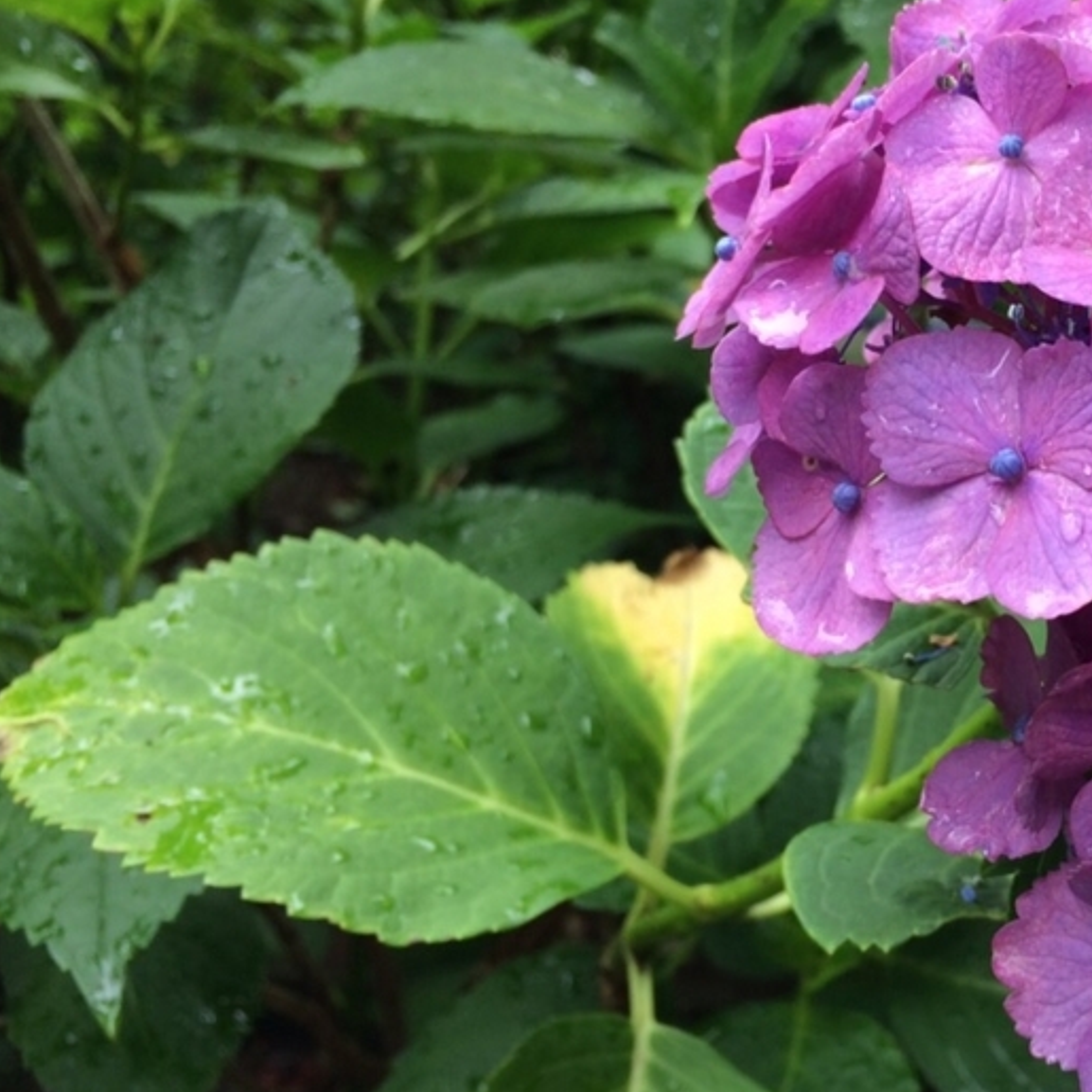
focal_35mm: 51
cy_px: 437
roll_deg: +3.8
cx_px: 1041
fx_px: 1820
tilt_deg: -23.8
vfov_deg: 33.3
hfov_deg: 31.4
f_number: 2.2
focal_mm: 4.15
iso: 32
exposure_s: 1/120
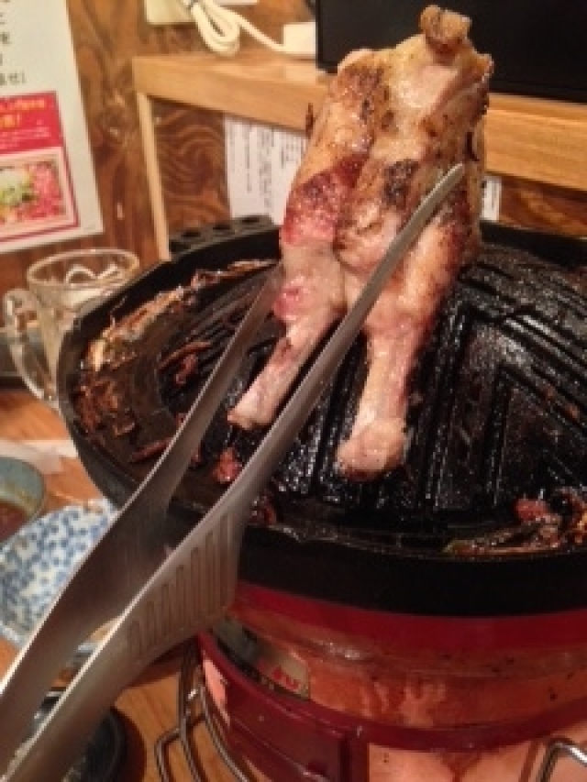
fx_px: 746
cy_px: 391
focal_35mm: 33
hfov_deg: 43.0
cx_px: 294
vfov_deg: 55.3
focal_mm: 4.12
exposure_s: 1/20
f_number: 2.4
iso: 400
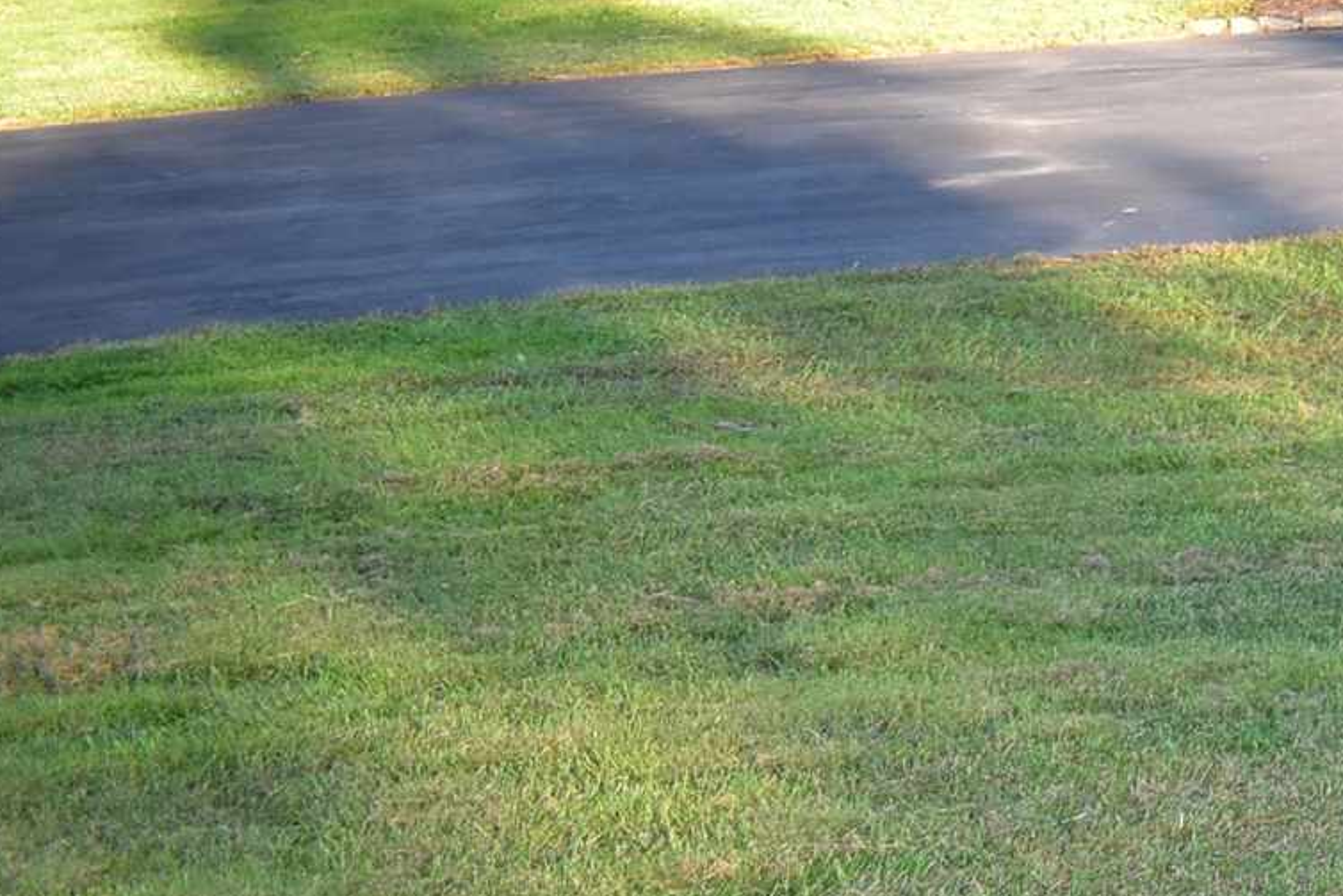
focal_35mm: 110
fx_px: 4104
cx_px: 2723
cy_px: -316
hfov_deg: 15.0
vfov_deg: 12.0
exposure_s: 1/100
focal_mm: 18
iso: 100
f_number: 4.5
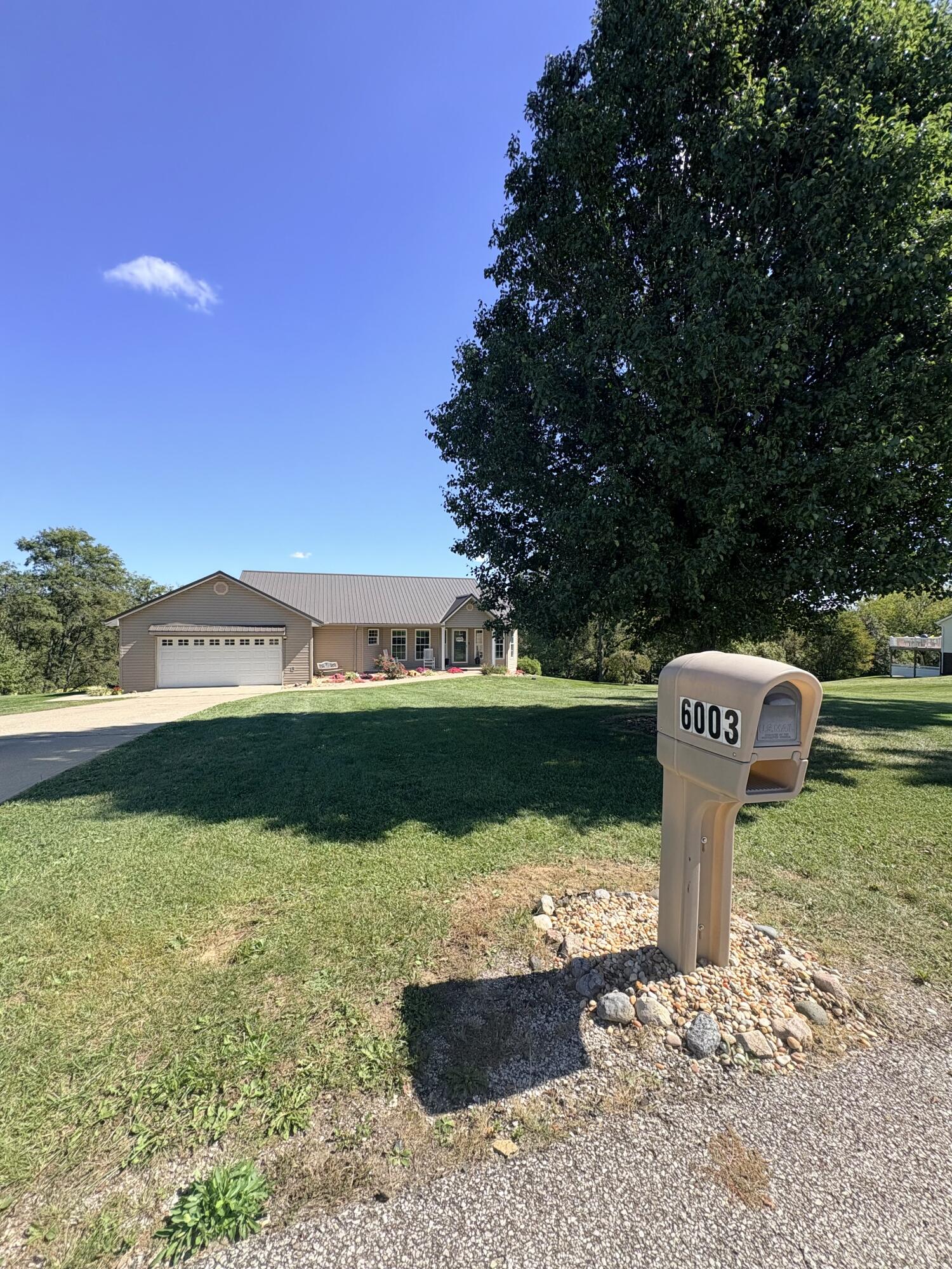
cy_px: 634
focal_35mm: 14
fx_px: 513
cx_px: 476
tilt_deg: -0.6
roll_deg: +0.4
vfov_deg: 102.1
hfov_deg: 85.7
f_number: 2.2
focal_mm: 2.22
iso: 40
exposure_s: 1/921
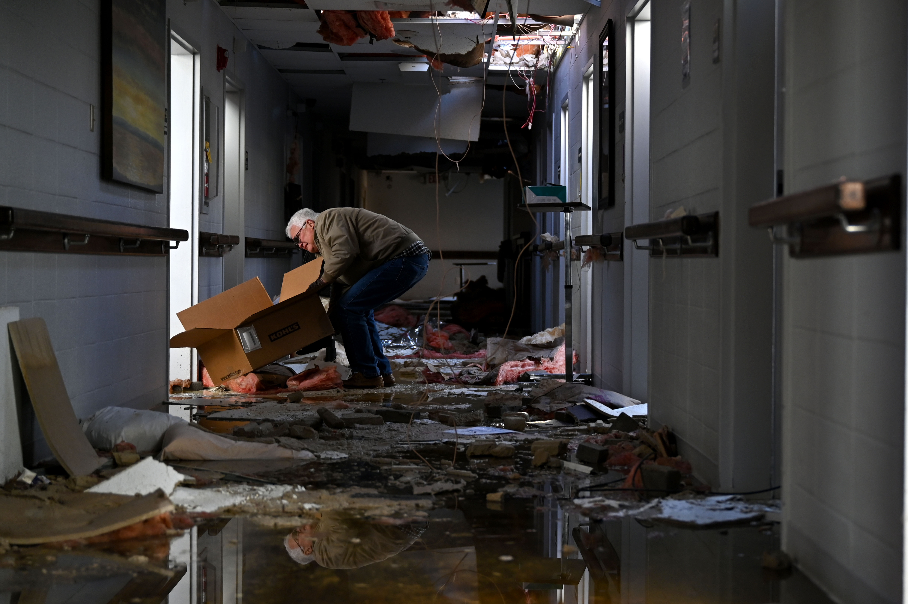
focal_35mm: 50
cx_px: 454
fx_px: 1260
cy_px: 302
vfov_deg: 27.0
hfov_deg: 39.6
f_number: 2.8
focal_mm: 50
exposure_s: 1/250
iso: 400
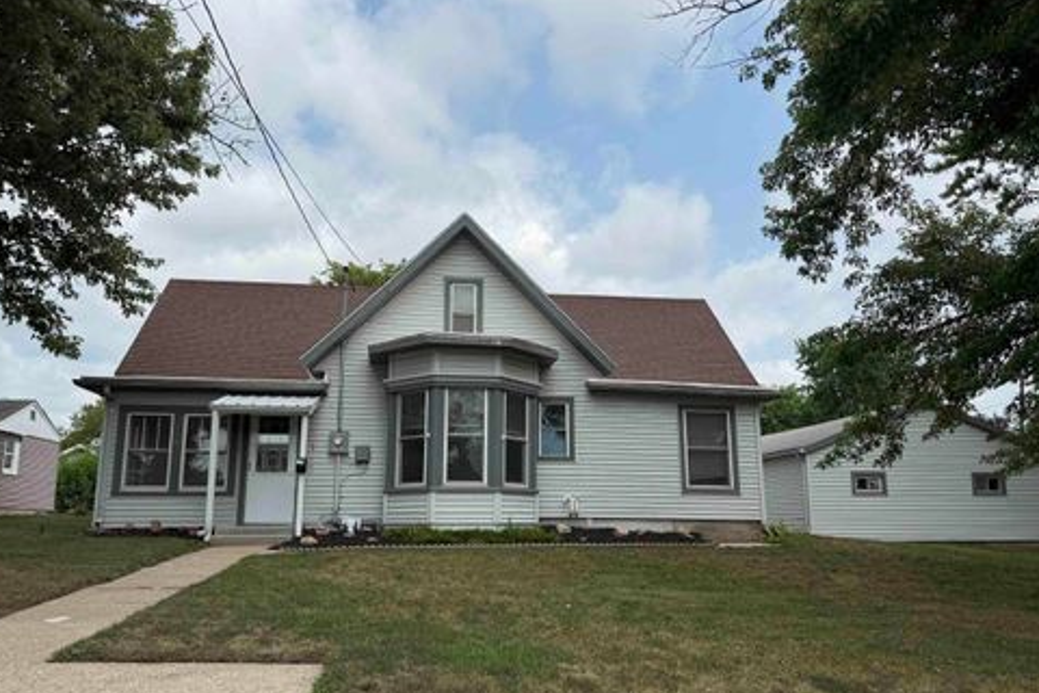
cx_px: 509
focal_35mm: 26
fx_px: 750
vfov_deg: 49.5
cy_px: 387
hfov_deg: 69.4
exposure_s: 1/5714
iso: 80
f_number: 1.78
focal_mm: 6.76
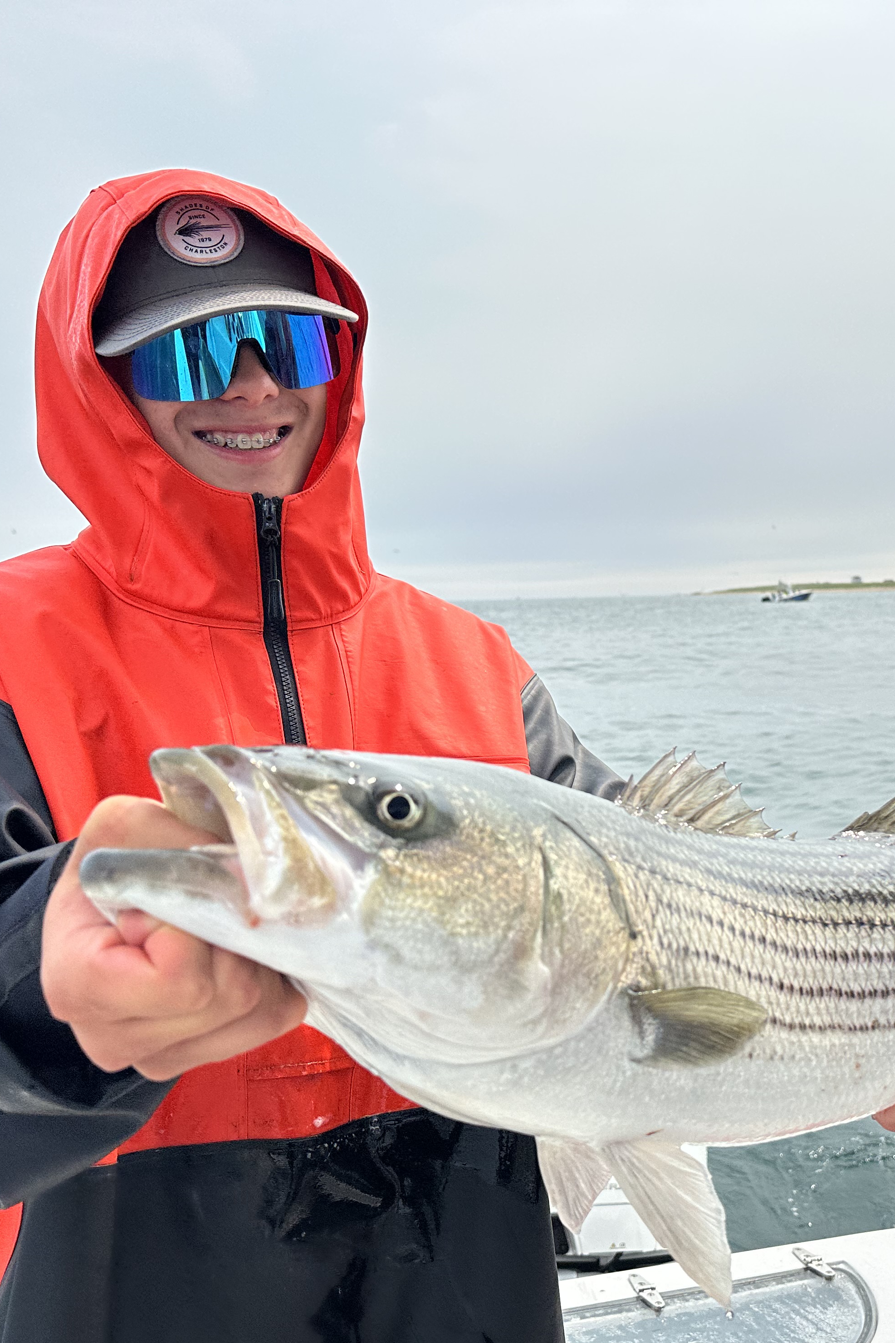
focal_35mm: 34
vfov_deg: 55.8
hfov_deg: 38.2
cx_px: 640
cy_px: 686
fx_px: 1268
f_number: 1.78
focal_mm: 6.86
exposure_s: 1/6623
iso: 80
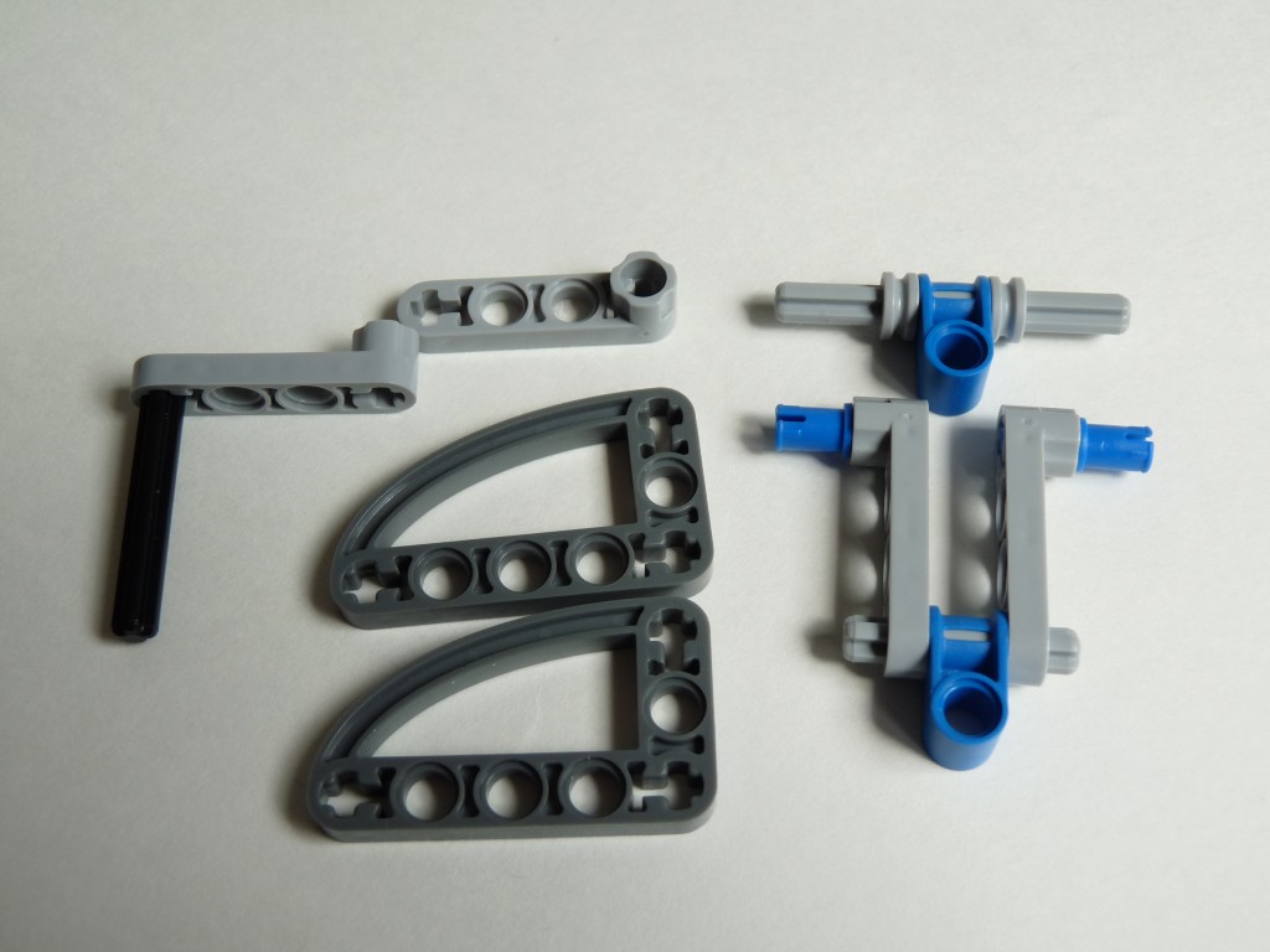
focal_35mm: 45
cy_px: 476
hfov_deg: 42.1
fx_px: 1651
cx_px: 635
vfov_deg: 32.2
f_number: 4
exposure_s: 1/125
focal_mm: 8
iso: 100
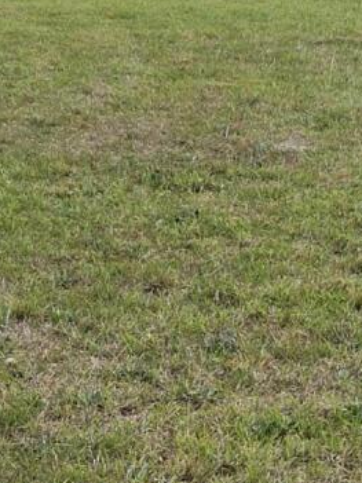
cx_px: 102
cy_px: 493
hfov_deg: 11.3
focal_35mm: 131
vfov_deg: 14.8
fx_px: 1828
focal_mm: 5.4
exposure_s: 1/622
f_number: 1.8
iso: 80
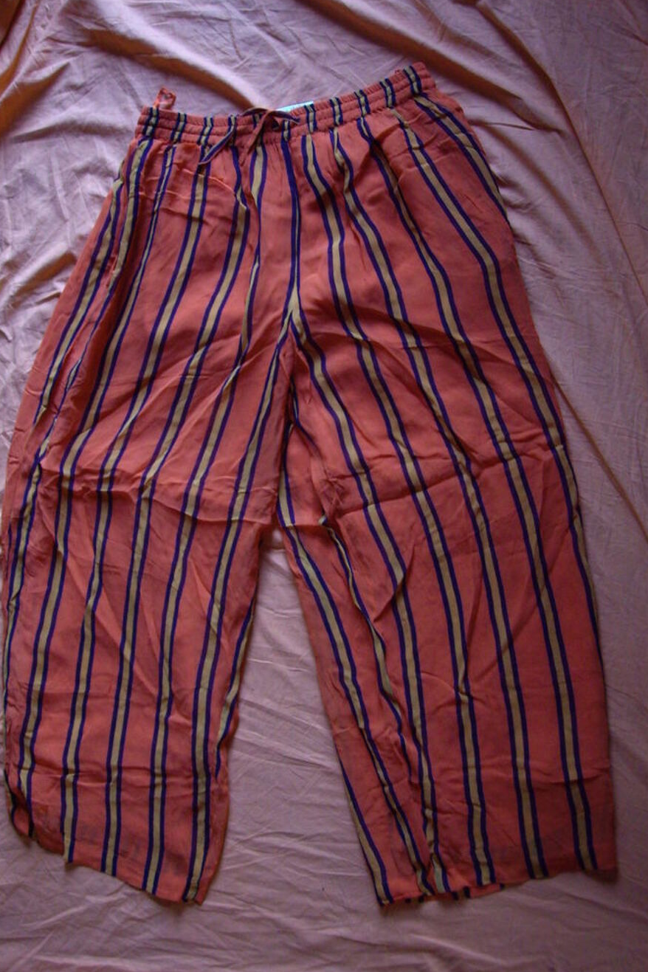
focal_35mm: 40
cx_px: 311
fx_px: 1080
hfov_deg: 33.4
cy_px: 487
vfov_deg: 48.5
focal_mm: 6.2
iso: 200
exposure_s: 1/20
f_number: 2.7
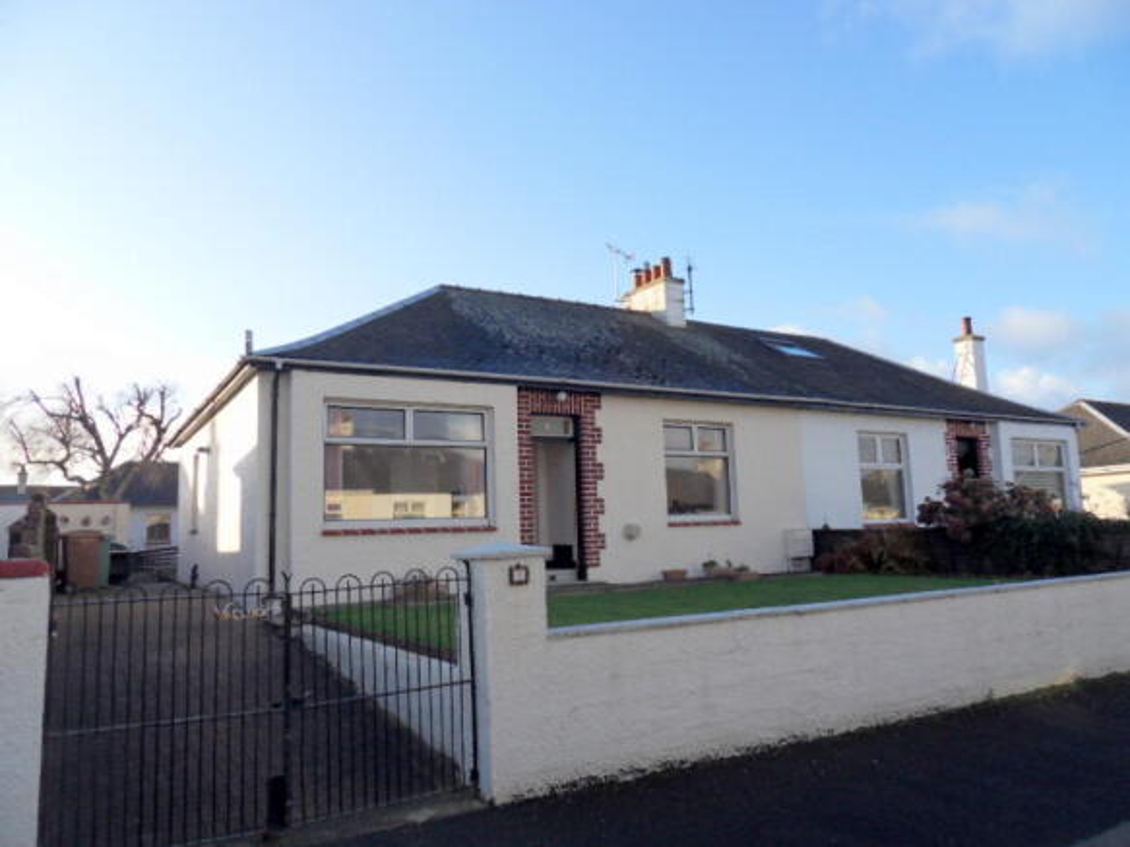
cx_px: 565
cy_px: 424
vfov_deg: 56.8
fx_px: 783
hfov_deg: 71.6
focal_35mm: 24
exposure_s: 1/90
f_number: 7.5
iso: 80
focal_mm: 4.2
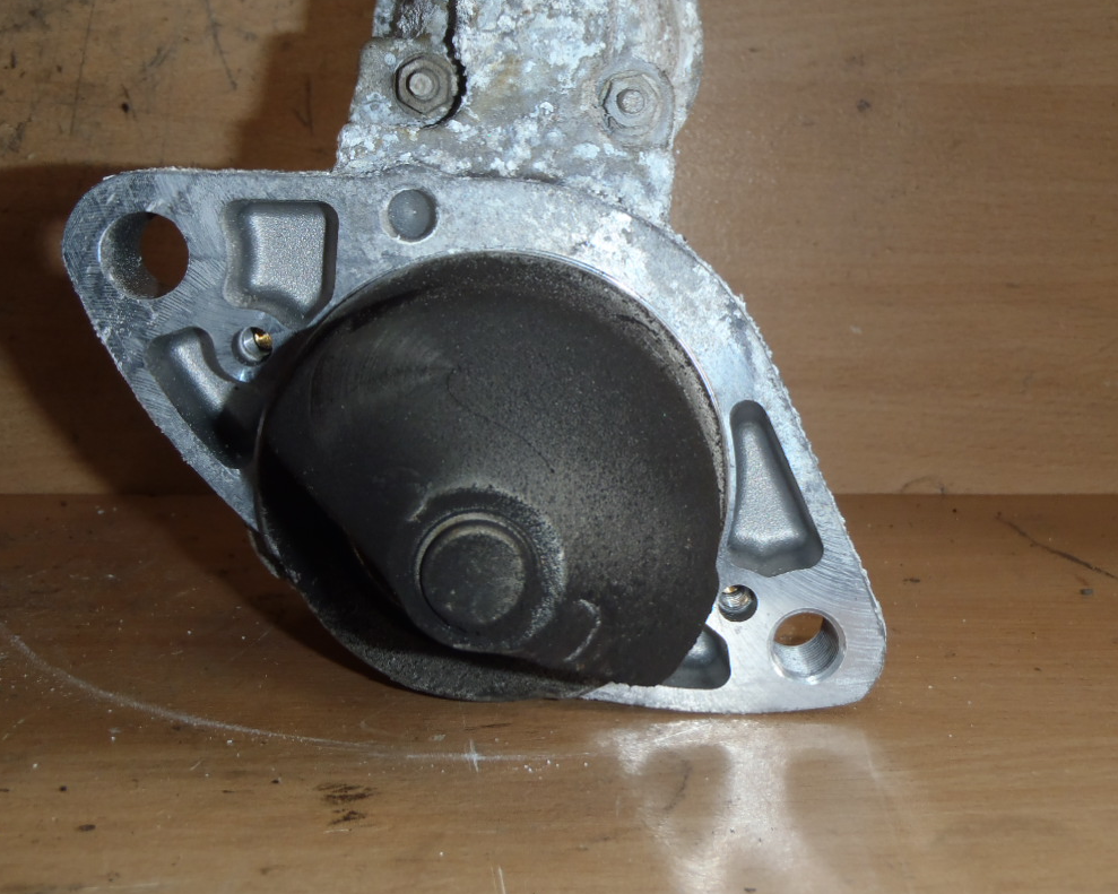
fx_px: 1588
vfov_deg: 31.4
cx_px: 622
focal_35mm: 48
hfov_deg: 38.7
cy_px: 366
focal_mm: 6.83
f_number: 4.6
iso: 100
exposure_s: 1/40
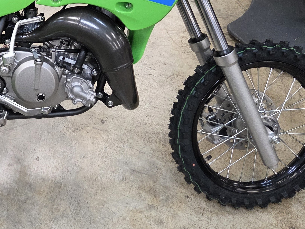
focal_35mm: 56
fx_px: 493
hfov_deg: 32.7
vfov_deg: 25.5
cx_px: 33
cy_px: 39
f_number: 1.8
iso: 250
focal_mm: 5.4
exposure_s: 1/120
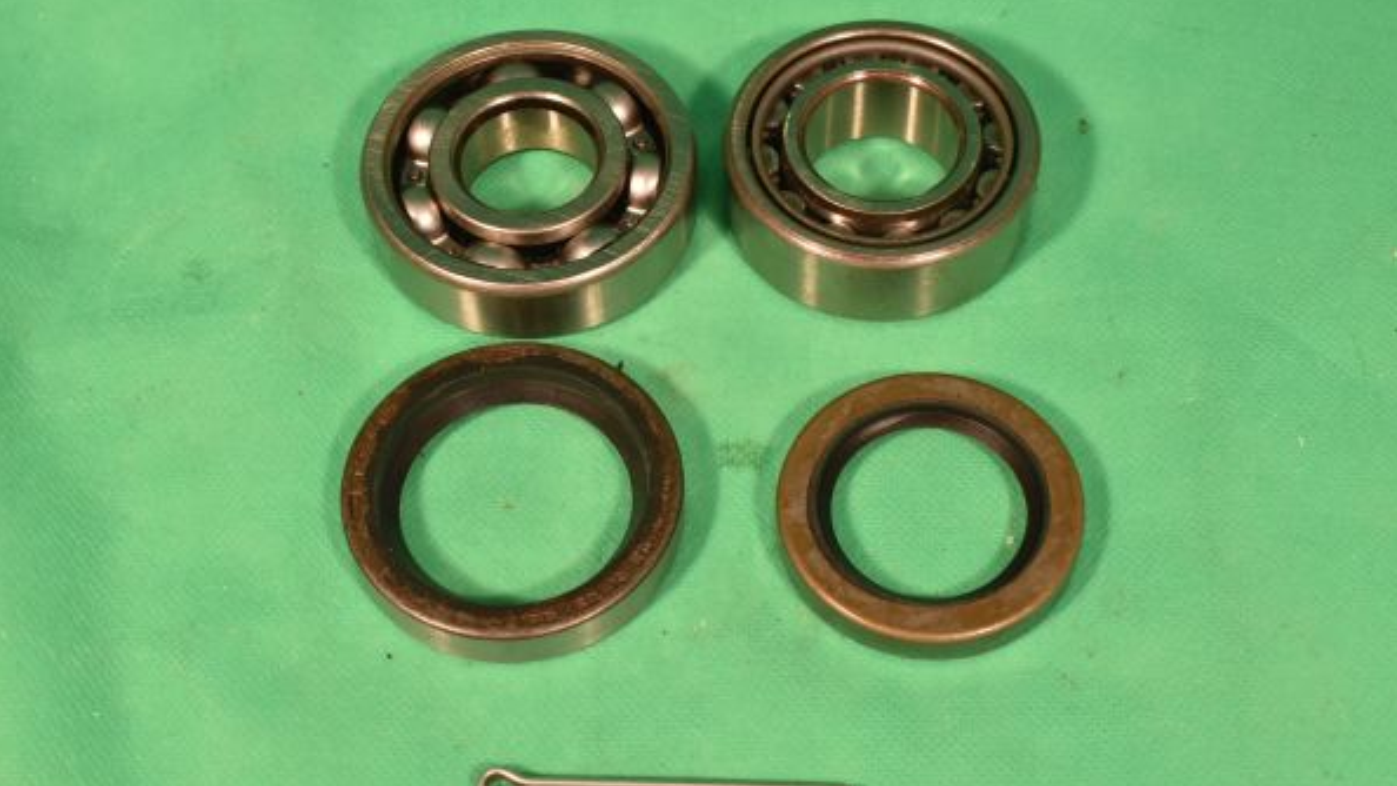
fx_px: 2057
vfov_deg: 21.6
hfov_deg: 37.5
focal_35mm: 56
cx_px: 703
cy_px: 417
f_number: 13
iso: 640
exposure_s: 1/60
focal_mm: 35
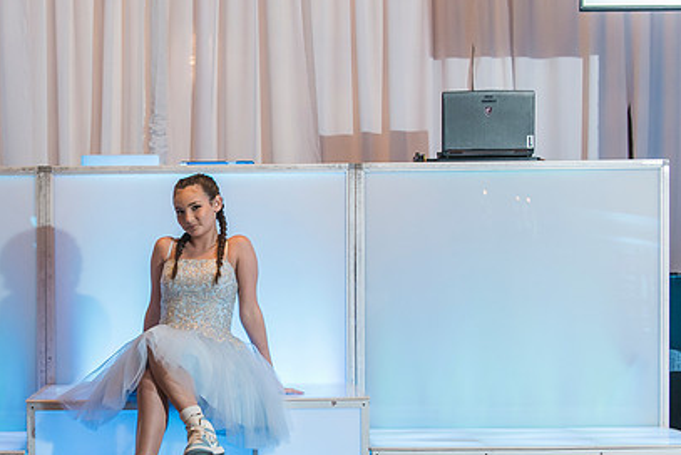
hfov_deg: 19.3
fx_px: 1988
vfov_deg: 13.1
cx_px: 179
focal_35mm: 105
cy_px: 270
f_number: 4
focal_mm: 70
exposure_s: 1/100
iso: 1600
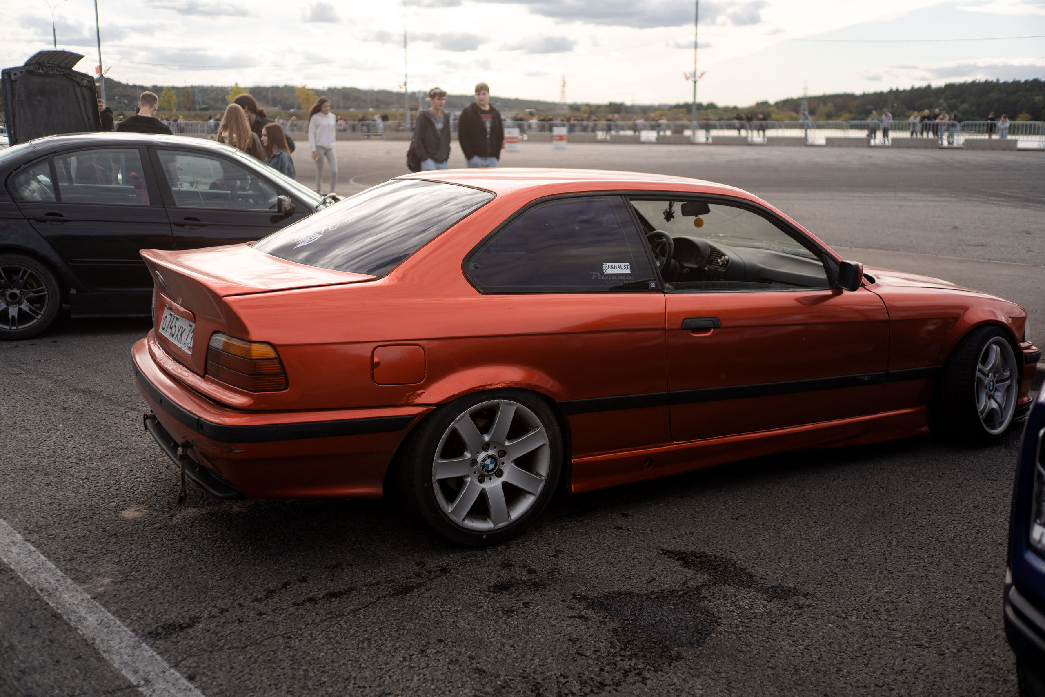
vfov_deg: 37.9
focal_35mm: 35
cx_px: 522
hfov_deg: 54.4
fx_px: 1016
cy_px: 348
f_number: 2.2
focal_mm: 35
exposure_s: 1/2000
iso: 100
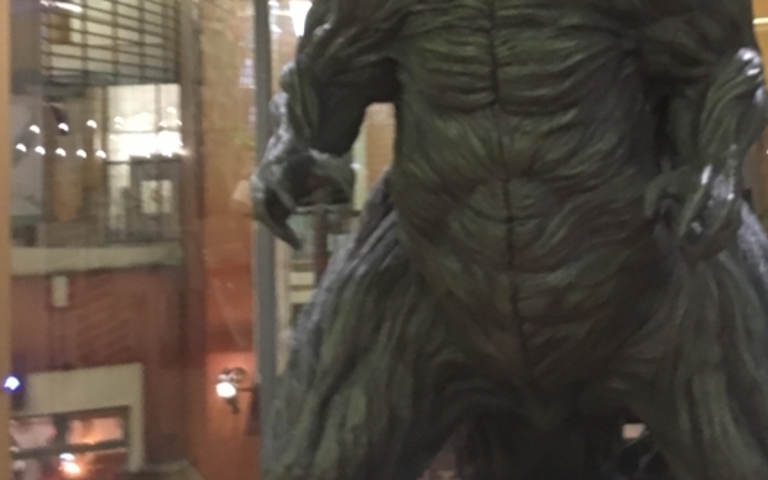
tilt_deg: -0.3
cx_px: 521
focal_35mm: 60
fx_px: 1256
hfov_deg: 33.7
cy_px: 50
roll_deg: +2.9
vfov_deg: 21.2
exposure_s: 1/15
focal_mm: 4.15
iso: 200
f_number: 2.2
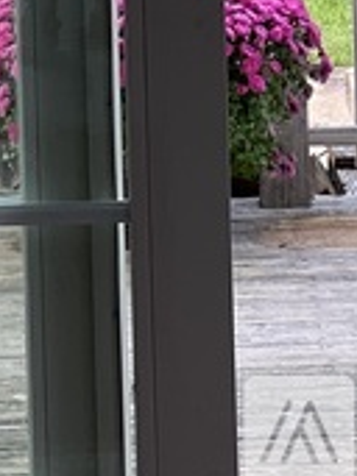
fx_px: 4130
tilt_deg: -0.3
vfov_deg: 6.4
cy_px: -441
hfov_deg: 4.9
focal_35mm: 300
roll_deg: +1.6
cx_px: -3
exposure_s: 1/164
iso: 32
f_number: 2.8
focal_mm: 9
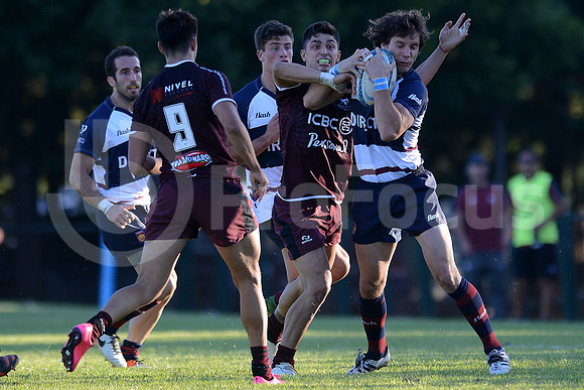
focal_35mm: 420
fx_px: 6815
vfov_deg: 3.3
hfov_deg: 4.9
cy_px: 195
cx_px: 292
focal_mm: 420
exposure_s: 1/800
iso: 560
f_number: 4
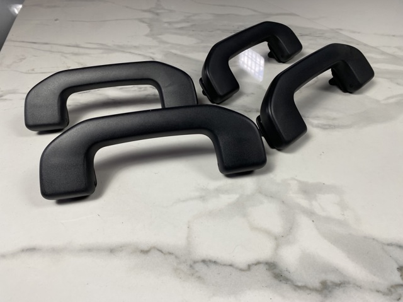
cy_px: 151
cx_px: 202
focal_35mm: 26
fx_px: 302
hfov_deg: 67.3
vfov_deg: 53.0
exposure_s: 1/141
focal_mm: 4.25
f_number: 1.8
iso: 32
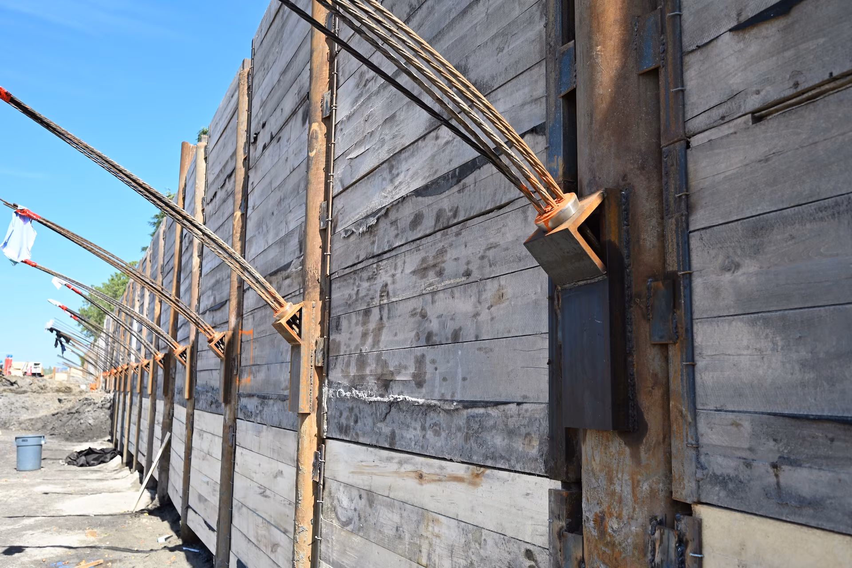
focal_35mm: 30
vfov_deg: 44.3
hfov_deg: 62.8
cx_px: 426
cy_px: 284
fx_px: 698
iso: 100
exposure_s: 1/250
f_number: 5.6
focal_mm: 29.5
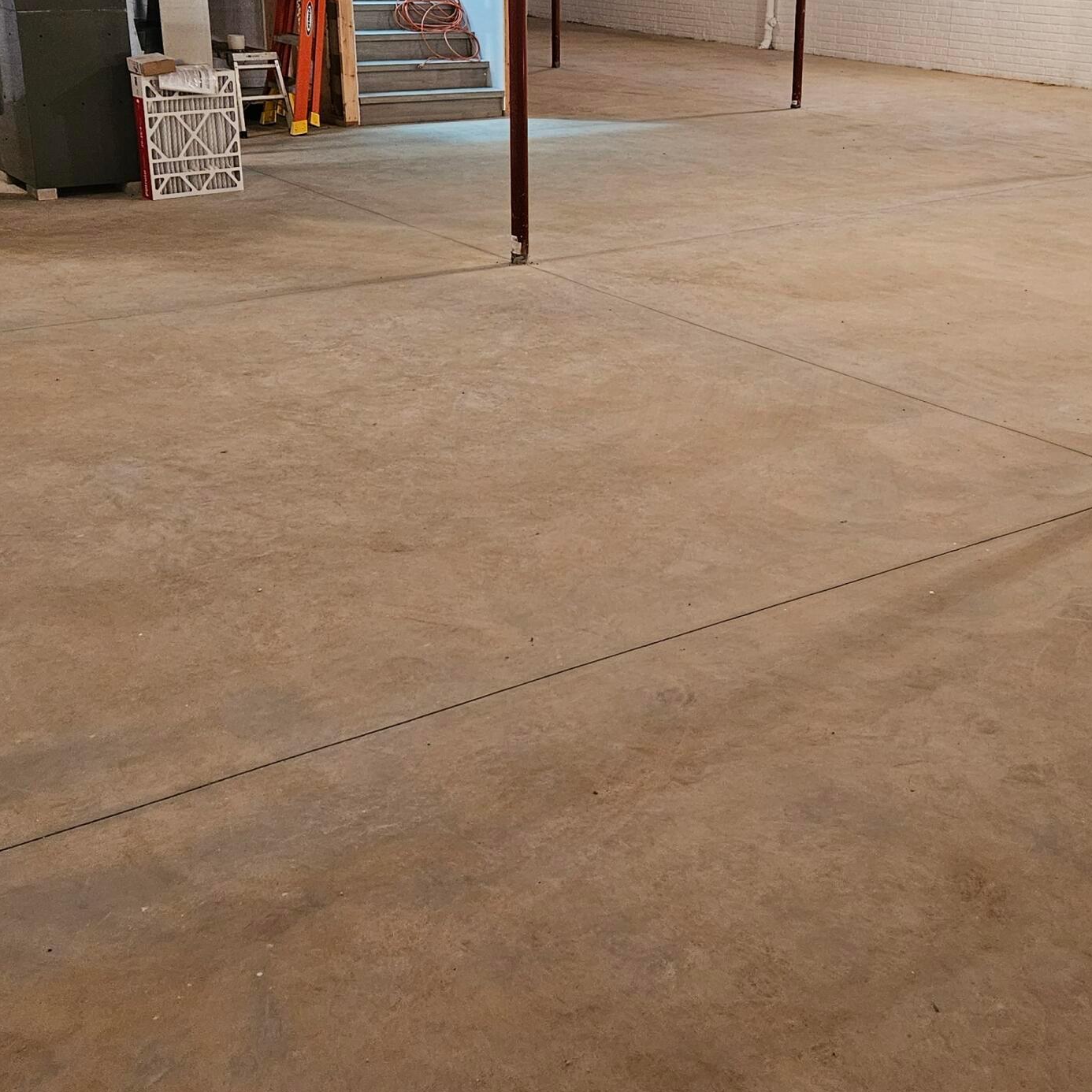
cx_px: 689
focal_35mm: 44
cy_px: 406
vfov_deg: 38.1
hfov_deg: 38.1
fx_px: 1570
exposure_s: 1/60
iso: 640
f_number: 1.8
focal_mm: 5.4
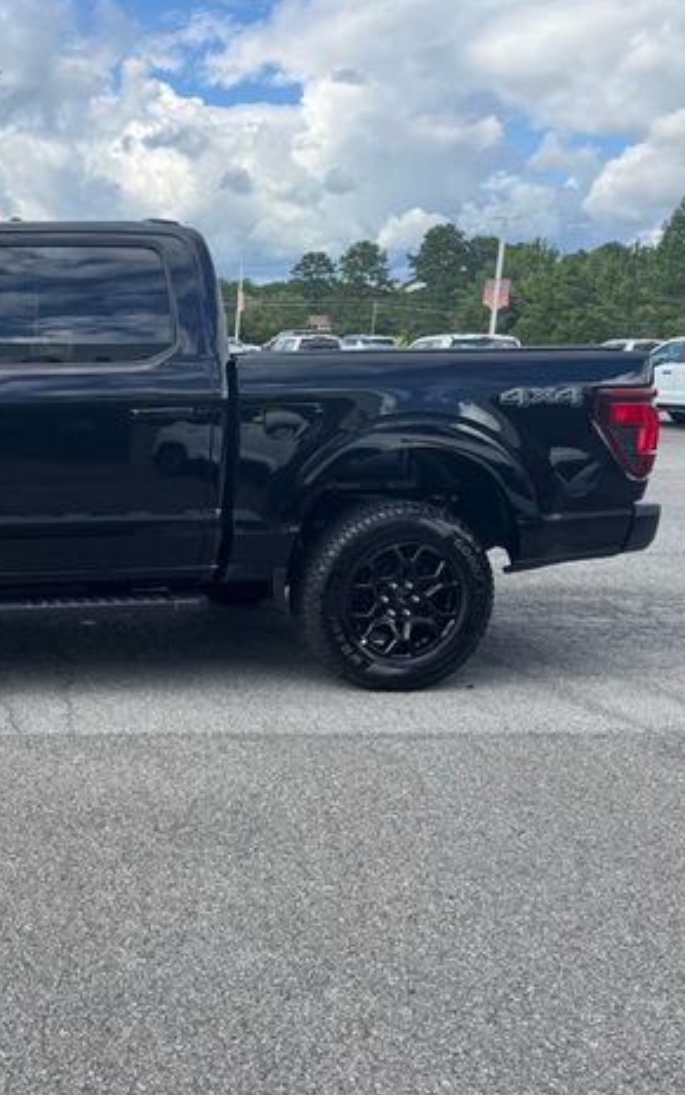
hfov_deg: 32.7
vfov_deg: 55.3
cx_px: -35
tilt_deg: -12.1
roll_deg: -0.7
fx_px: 1044
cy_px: 539
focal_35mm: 35
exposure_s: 1/1869
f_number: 1.78
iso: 80
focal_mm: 6.76
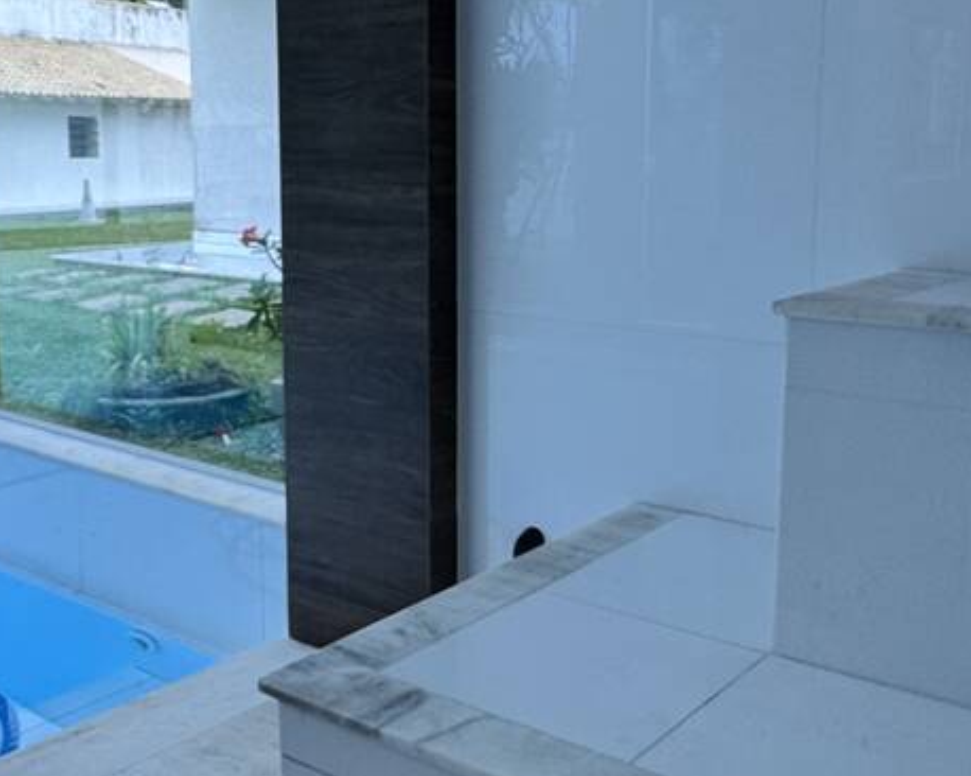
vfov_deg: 34.8
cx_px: 418
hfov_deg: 42.8
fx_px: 1235
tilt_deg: -8.6
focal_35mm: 43
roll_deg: +0.4
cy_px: 327
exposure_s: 1/120
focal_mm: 2.22
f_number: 2.2
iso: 100
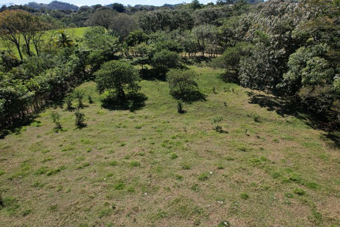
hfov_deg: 78.6
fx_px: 208
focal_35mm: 22
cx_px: 170
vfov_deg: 57.2
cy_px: 114
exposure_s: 1/1600
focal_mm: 8.38
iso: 100
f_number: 2.8
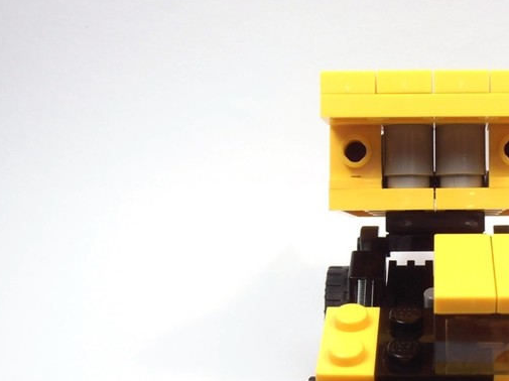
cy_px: 288
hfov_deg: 28.6
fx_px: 970
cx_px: 431
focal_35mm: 66
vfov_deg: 22.0
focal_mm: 6.61
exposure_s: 1/80
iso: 80
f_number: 3.9
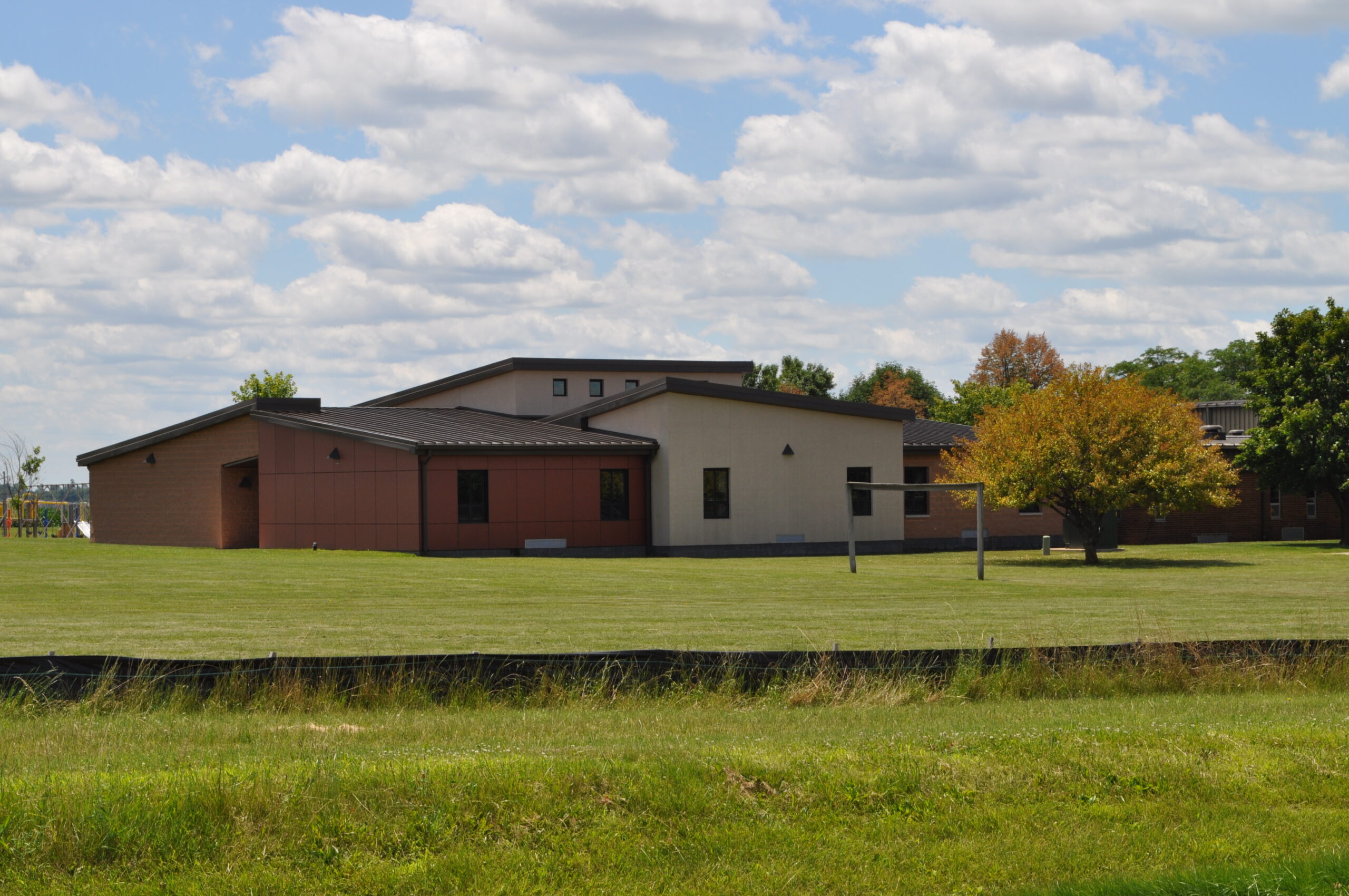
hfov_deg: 24.6
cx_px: 674
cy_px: 448
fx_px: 3088
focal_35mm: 82
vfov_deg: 16.5
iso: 200
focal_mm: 55
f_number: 16
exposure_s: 1/200
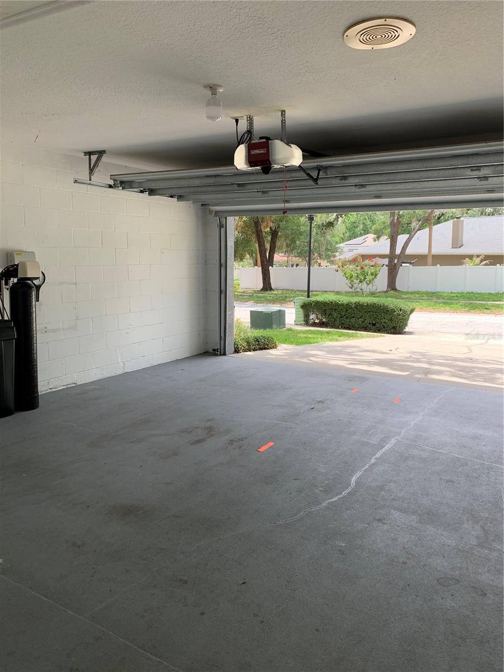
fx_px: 505
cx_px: 252
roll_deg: +0.1
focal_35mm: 26
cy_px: 336
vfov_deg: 67.3
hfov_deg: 53.1
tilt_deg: -7.0
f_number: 1.8
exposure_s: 1/337
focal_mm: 4.25
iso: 25
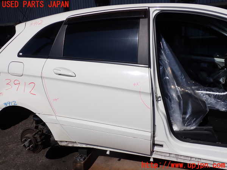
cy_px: 85
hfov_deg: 60.0
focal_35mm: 30
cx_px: 114
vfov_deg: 46.8
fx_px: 197
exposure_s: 1/400
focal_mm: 5.4
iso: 100
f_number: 9
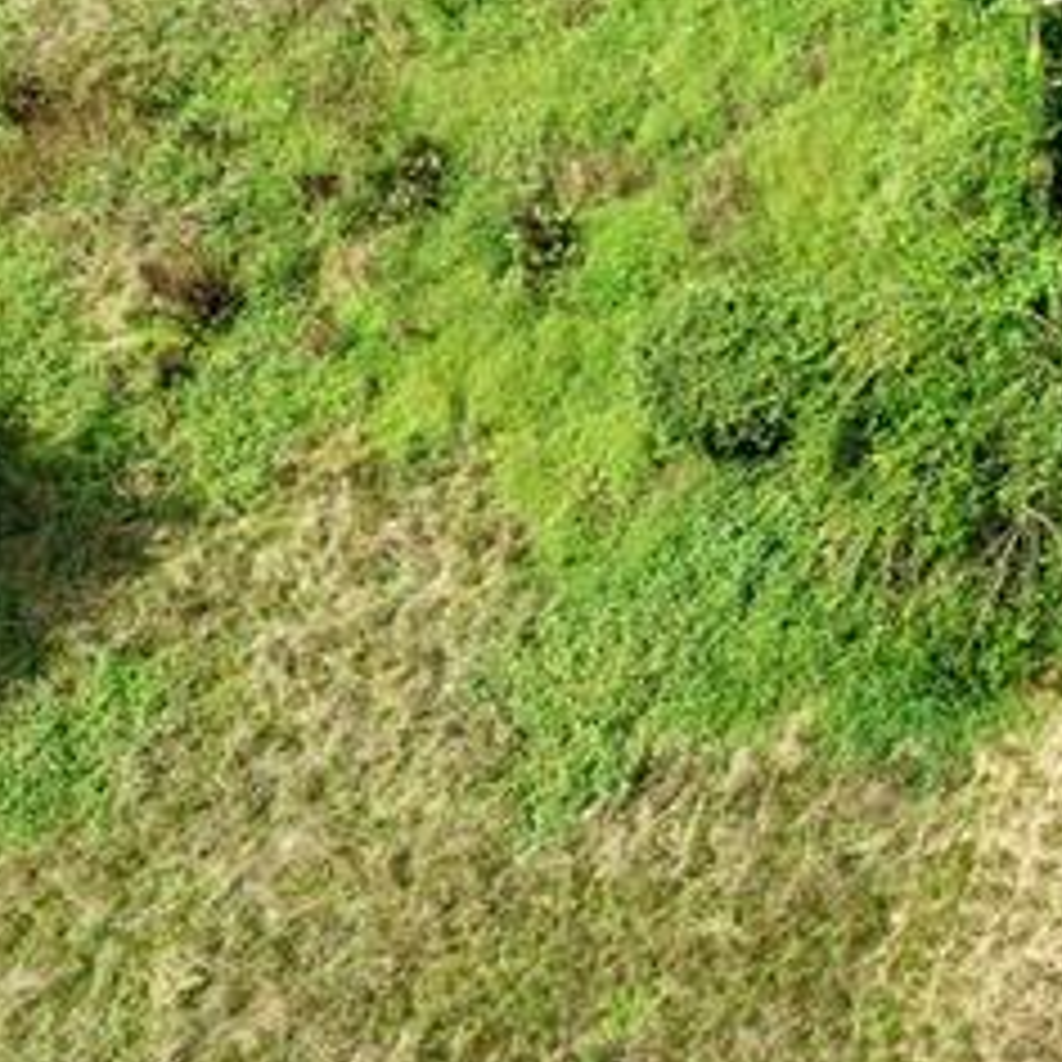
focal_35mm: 92
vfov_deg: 17.2
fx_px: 3193
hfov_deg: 16.5
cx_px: 1764
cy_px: -472
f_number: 1.8
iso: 120
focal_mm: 8.67
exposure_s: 1/2000
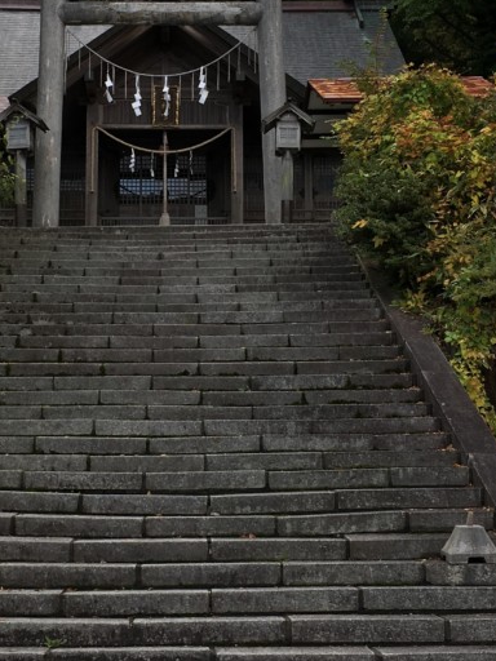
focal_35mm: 68
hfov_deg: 21.6
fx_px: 1299
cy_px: 209
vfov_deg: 28.3
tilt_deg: +10.1
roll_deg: -0.5
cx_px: 187
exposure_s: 1/368
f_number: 2.2
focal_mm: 4.15
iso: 25
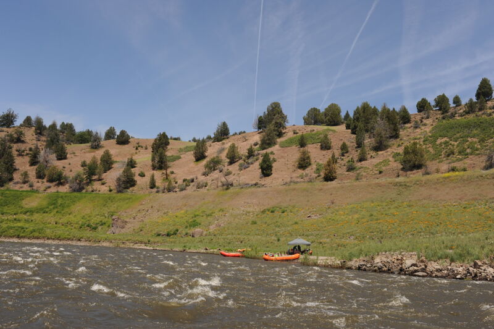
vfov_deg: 37.8
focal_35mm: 35
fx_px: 480
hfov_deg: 54.5
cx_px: 247
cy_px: 164
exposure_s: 1/250
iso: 250
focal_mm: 35
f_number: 14
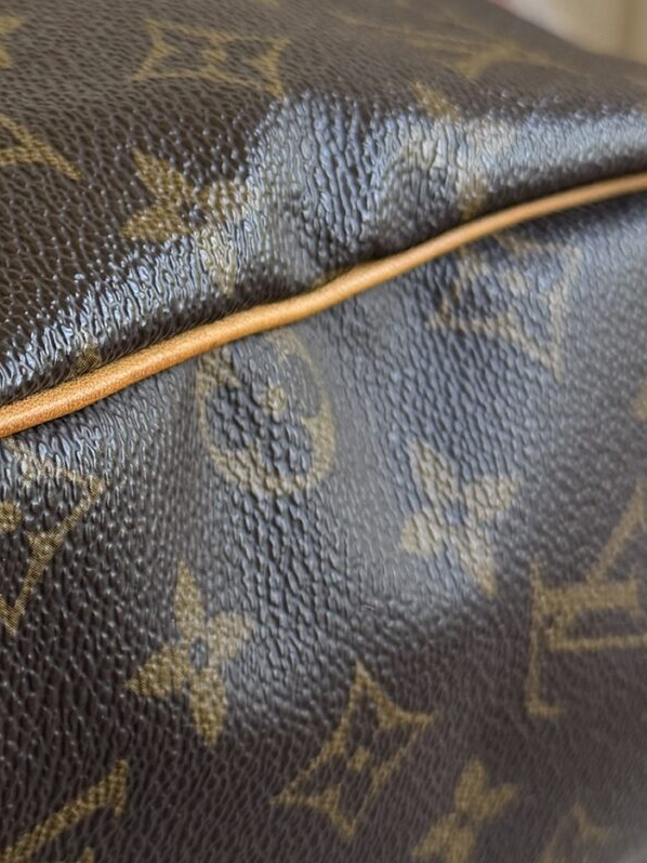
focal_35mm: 77
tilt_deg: -38.4
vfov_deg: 25.3
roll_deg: +8.9
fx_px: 1920
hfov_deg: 18.5
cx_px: -50
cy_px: 343
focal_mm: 6.76
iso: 200
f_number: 1.78
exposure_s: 1/121
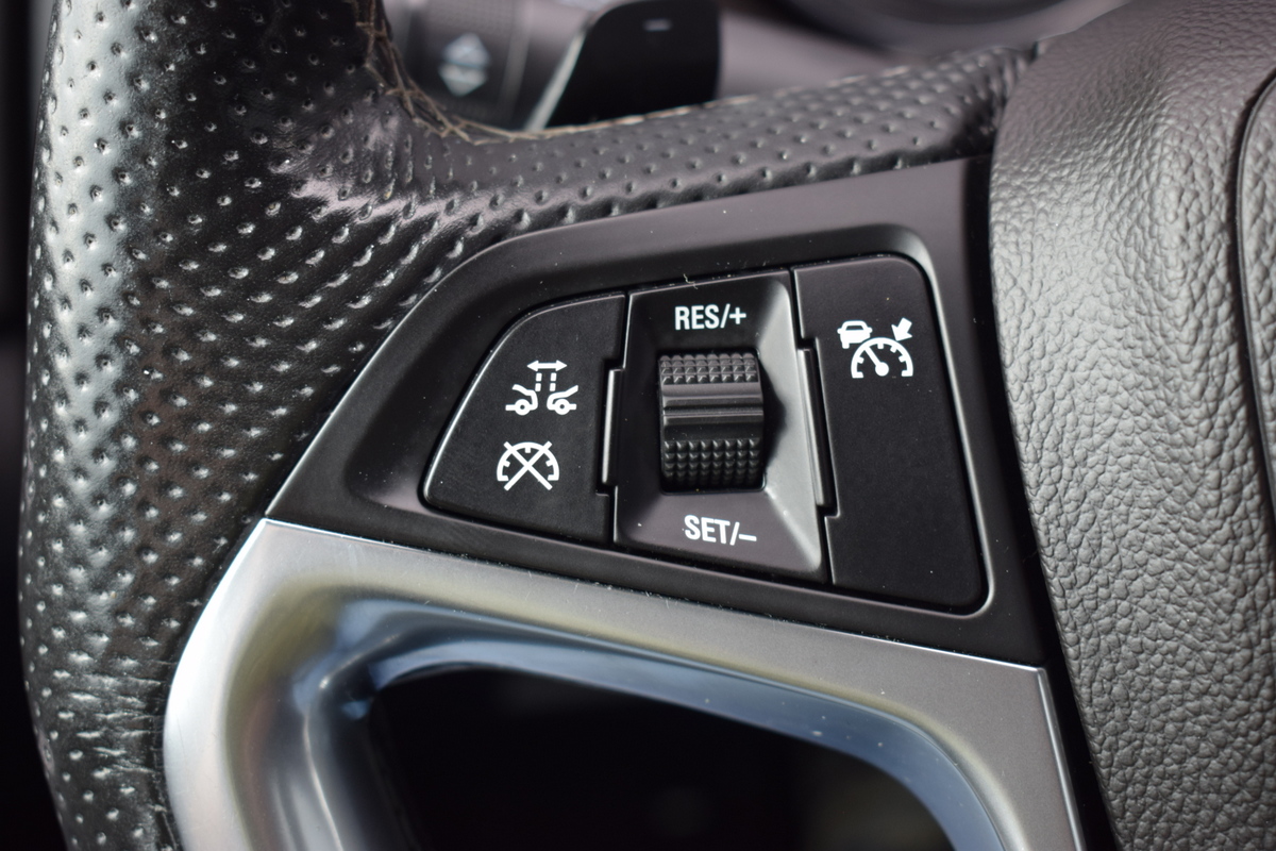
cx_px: 638
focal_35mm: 57
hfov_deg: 35.1
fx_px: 2020
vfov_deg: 23.8
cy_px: 426
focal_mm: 38
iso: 400
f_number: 5
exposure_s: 1/100
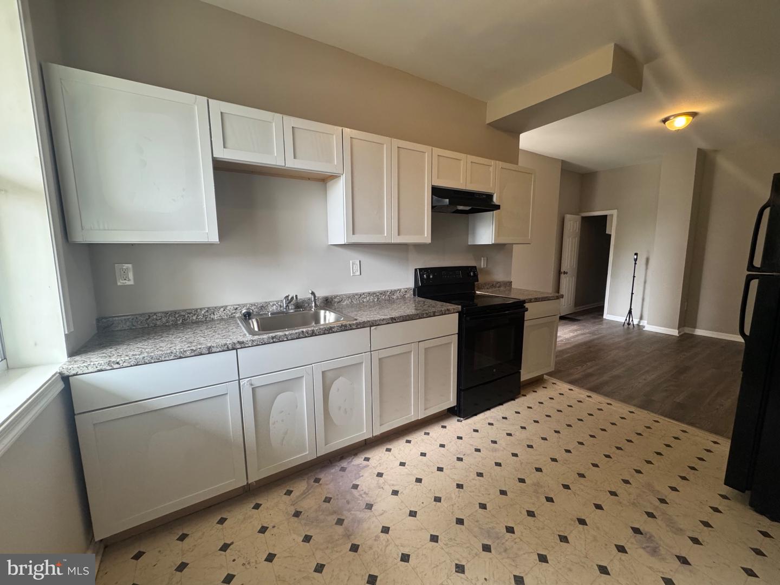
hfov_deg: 102.1
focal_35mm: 14
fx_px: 315
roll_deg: -0.2
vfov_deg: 85.7
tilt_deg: -8.3
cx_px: 390
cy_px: 292
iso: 250
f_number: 2.2
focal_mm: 2.22
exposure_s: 1/120
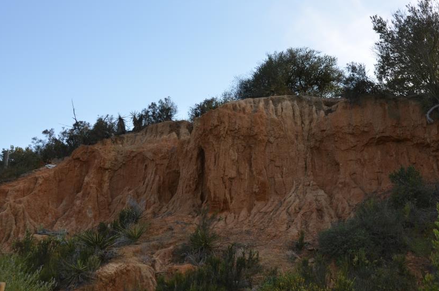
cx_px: 254
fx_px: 499
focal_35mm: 41
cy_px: 111
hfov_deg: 47.3
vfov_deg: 32.4
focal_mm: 22
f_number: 5
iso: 100
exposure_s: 1/250
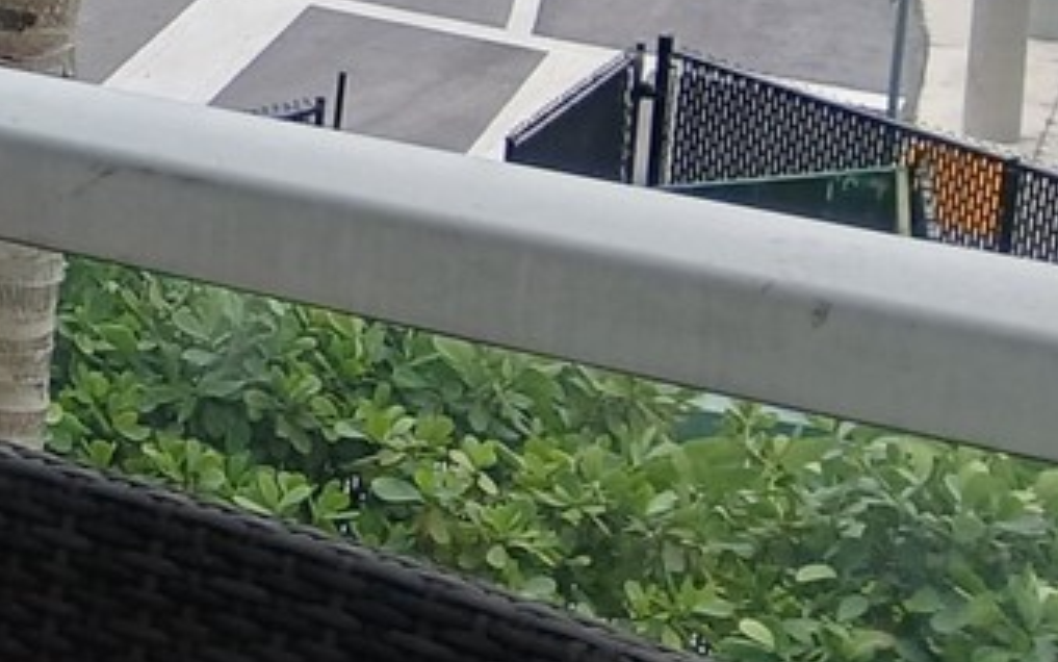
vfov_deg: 9.5
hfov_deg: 13.1
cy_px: -621
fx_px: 3749
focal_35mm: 130
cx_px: -1286
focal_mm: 3.98
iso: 25
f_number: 1.8
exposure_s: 1/120
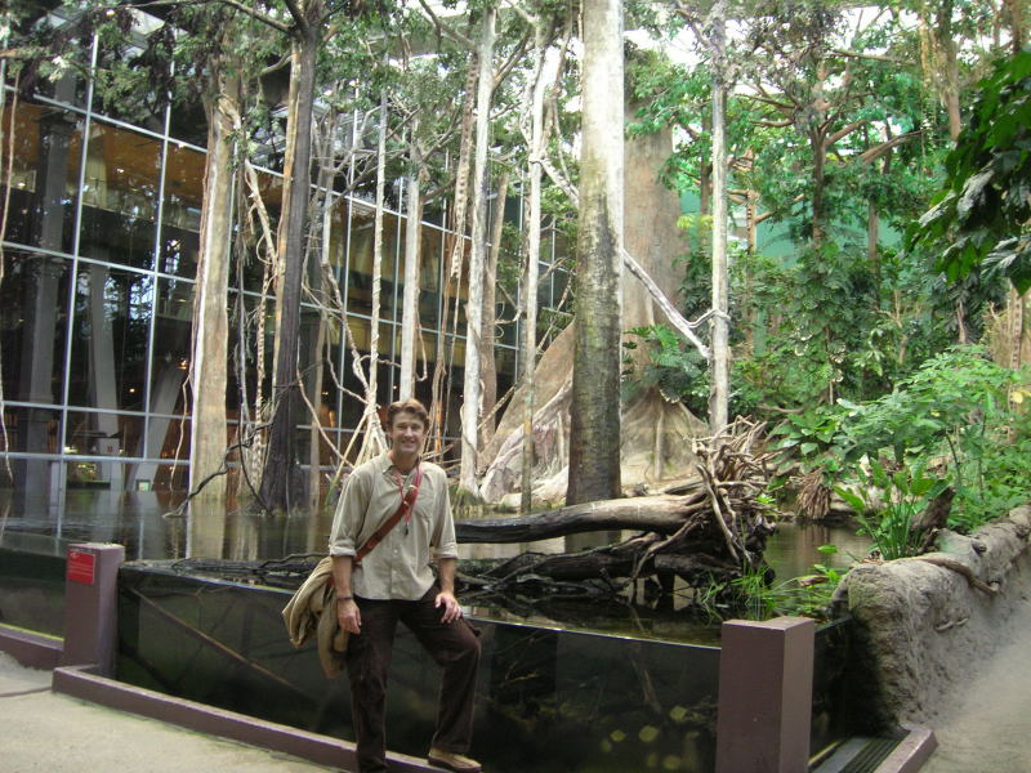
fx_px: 1013
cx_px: 516
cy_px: 386
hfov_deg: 54.0
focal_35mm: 34
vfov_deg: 41.8
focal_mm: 5.7
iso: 100
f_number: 2.9
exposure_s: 1/9
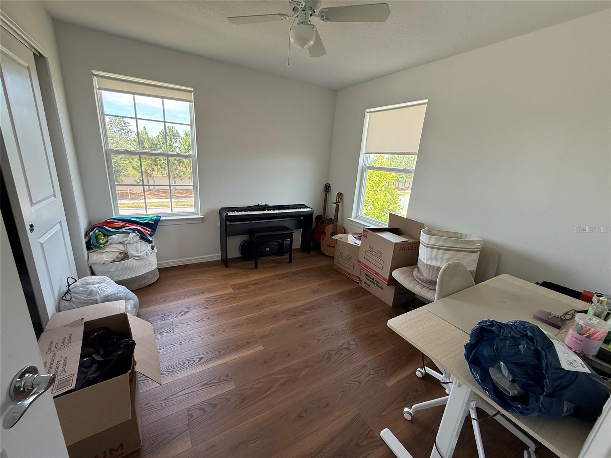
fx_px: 247
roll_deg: -4.9
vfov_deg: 85.7
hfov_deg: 102.1
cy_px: 229
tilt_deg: -15.2
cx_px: 306
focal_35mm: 14
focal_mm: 2.22
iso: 100
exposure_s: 1/99
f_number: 2.2
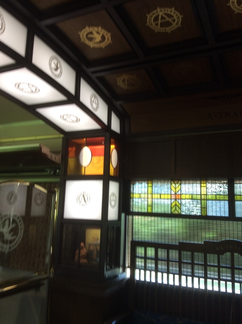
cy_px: 162
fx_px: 299
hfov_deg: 44.1
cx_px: 121
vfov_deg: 56.9
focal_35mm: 32
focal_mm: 3.3
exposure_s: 1/24
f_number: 2.4
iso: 40
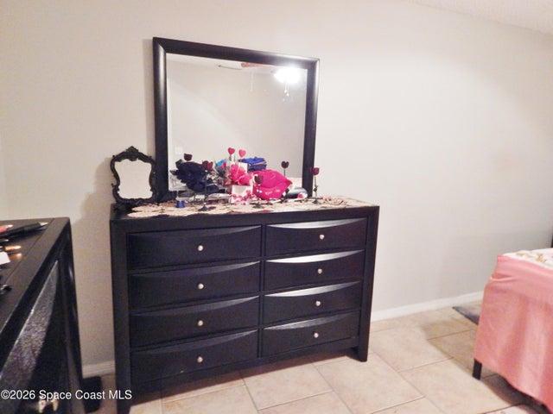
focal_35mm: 22
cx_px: 276
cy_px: 207
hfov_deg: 76.4
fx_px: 351
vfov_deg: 61.1
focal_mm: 4
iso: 450
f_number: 3
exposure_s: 1/15
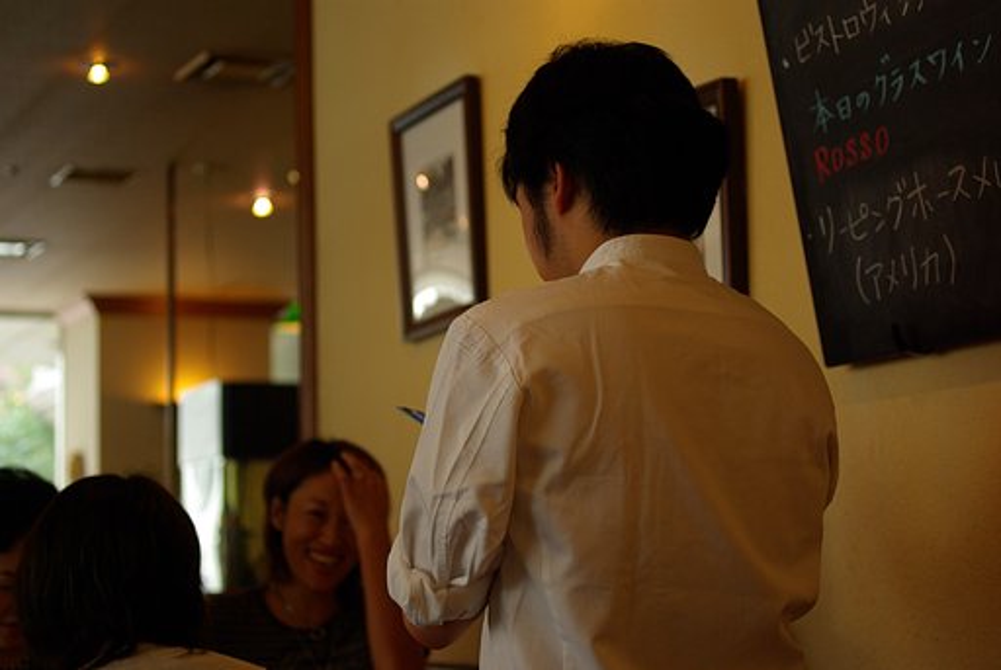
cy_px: 335
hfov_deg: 27.0
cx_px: 500
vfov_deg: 18.2
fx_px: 2088
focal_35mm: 75
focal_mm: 50
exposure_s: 1/180
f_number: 2.8
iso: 400
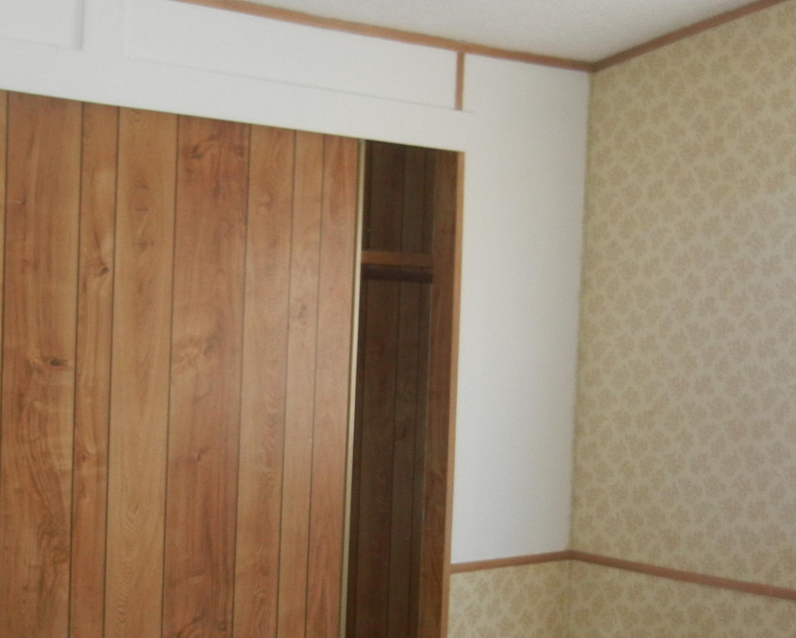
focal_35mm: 63
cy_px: 422
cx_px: 250
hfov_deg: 29.8
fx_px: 1485
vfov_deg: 24.1
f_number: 3.5
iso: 200
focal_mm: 5.4
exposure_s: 1/30
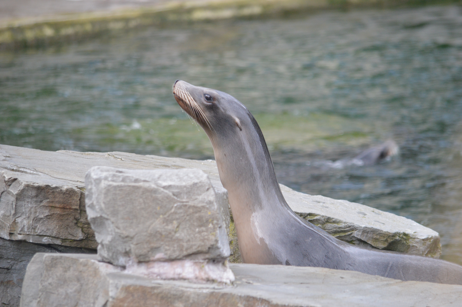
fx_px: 4231
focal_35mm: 330
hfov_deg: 6.2
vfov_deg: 4.2
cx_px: 231
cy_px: 154
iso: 900
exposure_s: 1/500
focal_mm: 220
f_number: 5.3
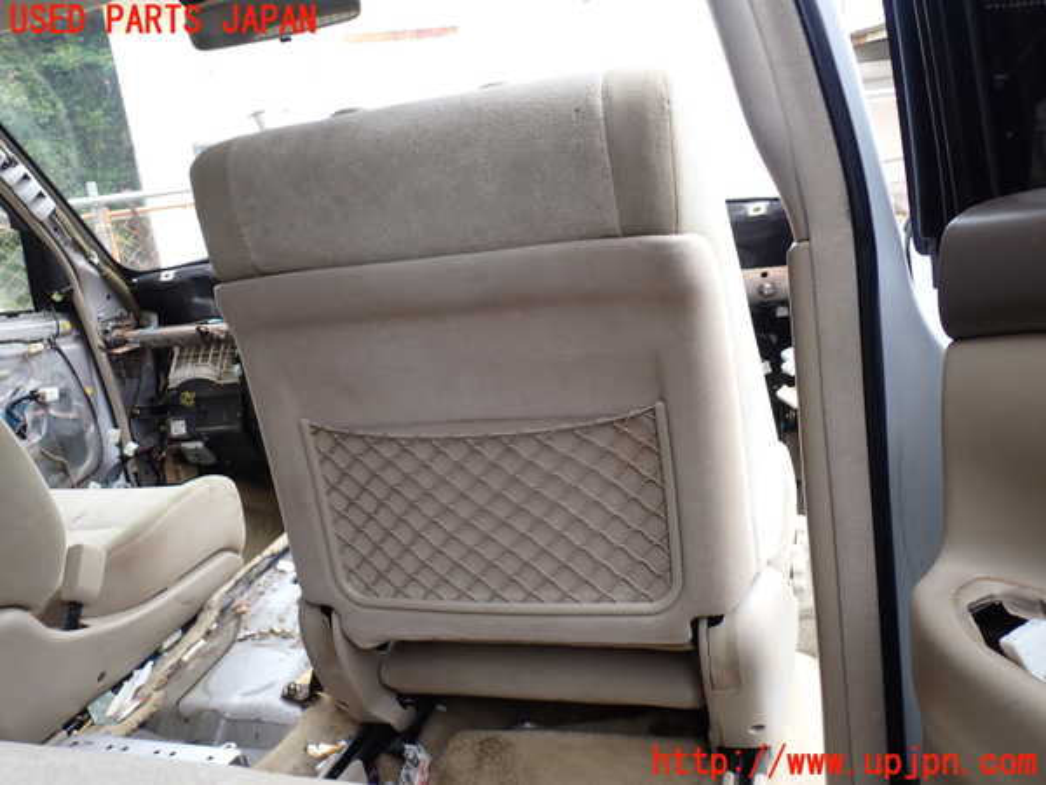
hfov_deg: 60.0
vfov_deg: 46.8
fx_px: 907
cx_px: 523
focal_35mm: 30
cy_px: 392
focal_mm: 5.4
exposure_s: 1/100
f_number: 3.2
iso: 100
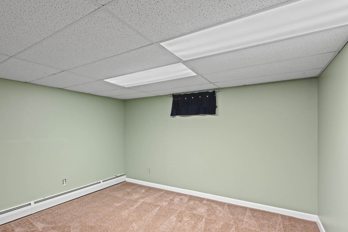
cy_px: 135
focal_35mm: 19
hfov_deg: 84.4
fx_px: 184
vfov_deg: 64.2
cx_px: 121
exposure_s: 1/5
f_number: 14
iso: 2000
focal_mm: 14
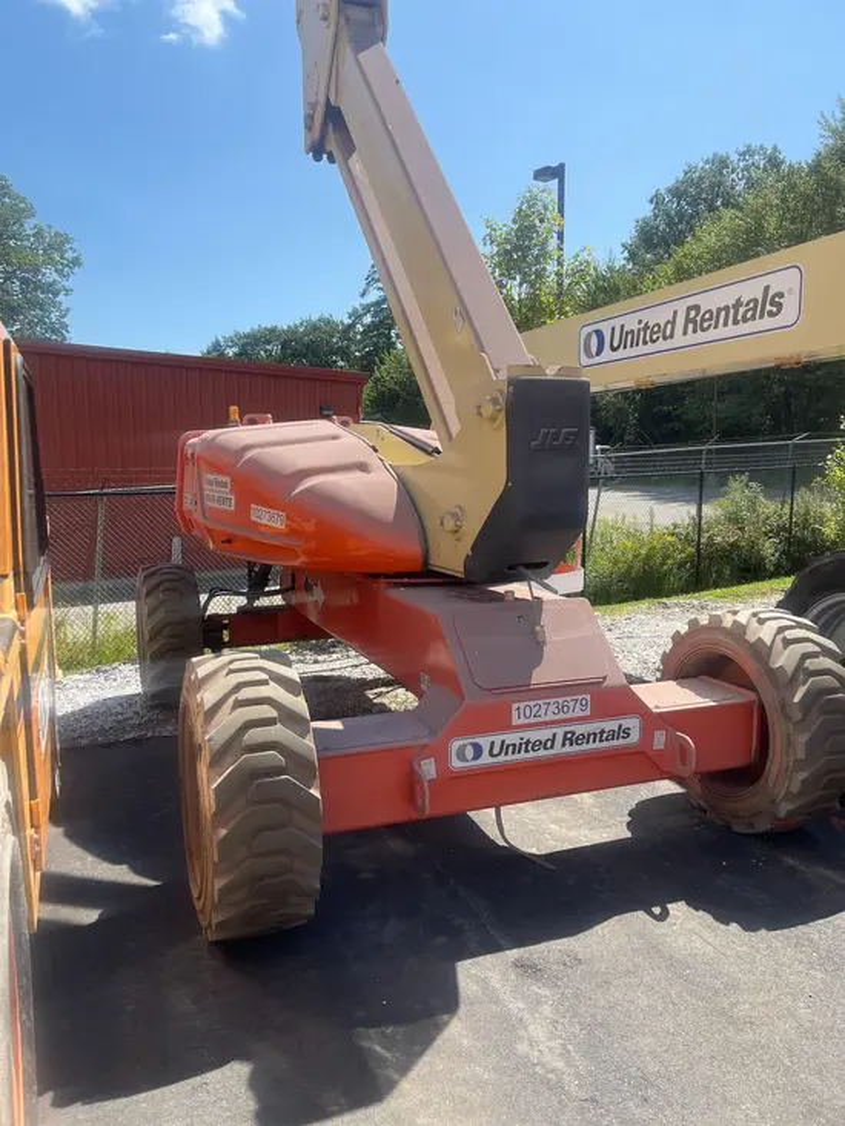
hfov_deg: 53.1
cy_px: 563
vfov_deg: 67.3
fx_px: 846
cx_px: 422
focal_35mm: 26
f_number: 1.6
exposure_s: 1/2571
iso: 50
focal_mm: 5.1
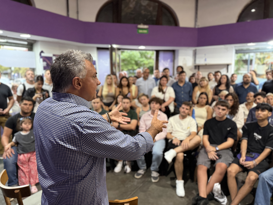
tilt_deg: -9.0
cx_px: 136
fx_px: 189
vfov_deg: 56.8
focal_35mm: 24
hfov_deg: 71.6
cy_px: 102
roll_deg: +0.1
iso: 640
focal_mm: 6.76
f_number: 1.78
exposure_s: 1/50
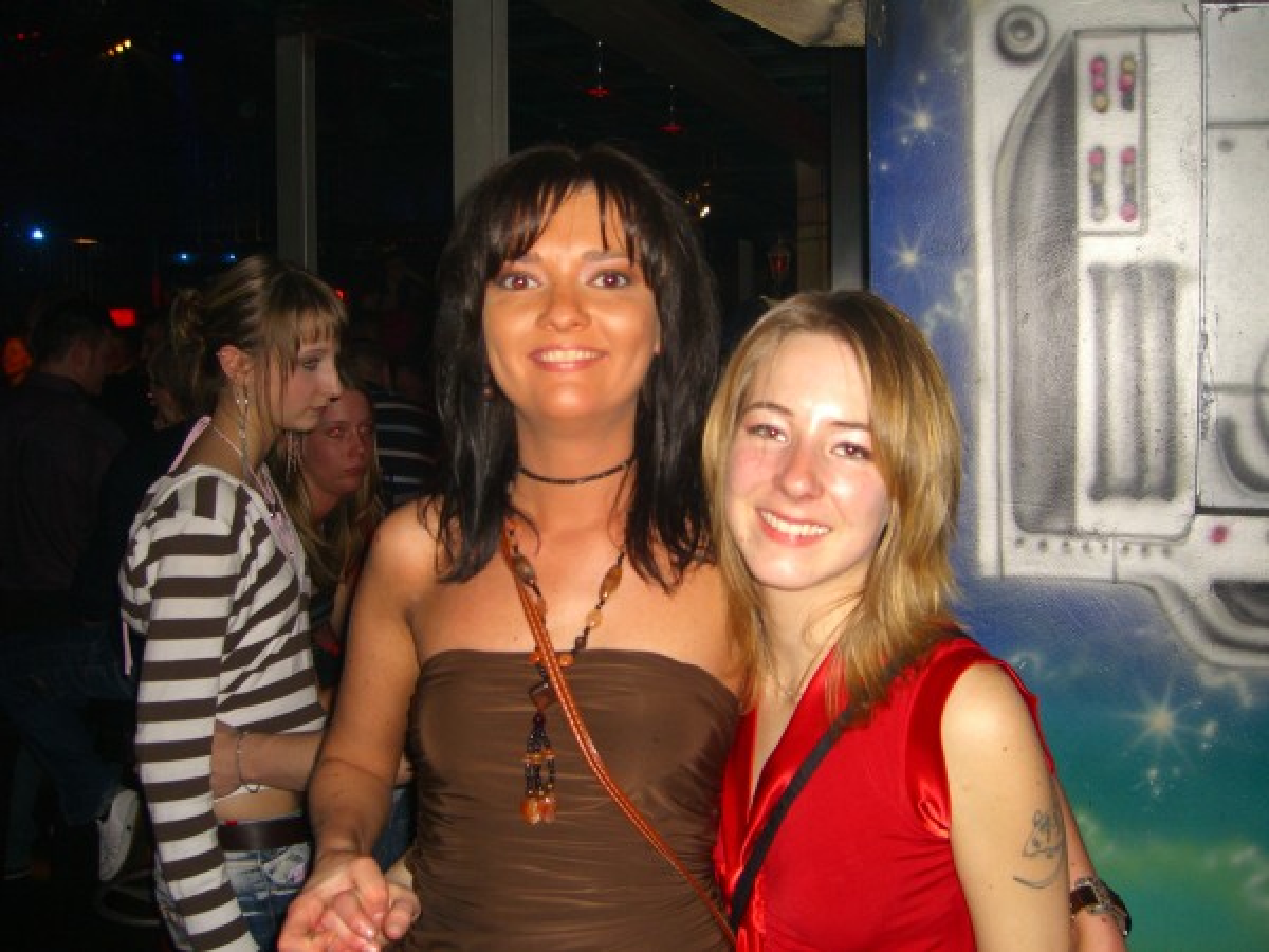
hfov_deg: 49.0
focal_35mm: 38
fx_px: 1393
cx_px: 634
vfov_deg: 37.7
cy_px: 476
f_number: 2.8
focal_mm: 7.9
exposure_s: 1/60
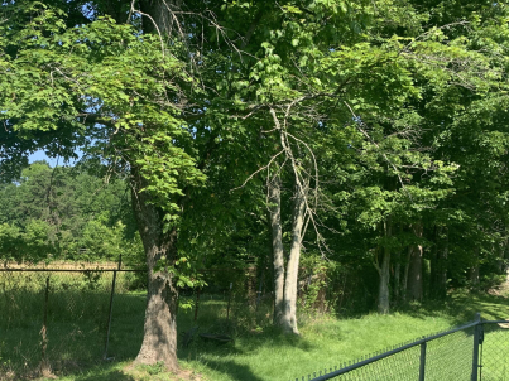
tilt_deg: -1.5
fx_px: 632
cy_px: 312
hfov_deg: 41.8
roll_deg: -1.4
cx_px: 98
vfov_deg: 32.5
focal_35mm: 43
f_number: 1.8
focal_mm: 4.25
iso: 25
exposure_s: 1/991
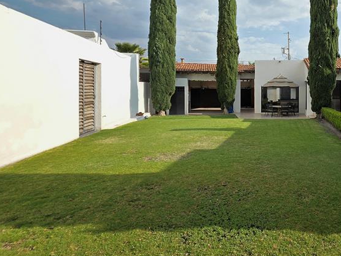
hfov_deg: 64.4
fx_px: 236
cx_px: 280
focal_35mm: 24
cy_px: 94
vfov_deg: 56.0
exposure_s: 1/1667
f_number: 1.9
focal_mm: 2.2
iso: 40
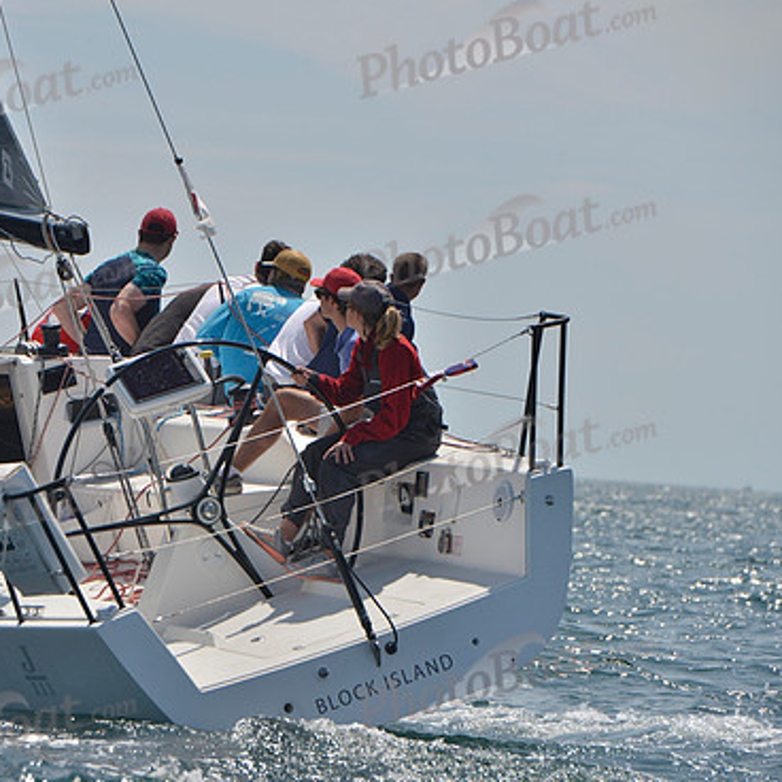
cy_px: 379
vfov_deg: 6.5
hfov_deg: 6.5
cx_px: 249
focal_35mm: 268
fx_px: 6850
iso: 400
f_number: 9
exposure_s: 1/800
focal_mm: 200
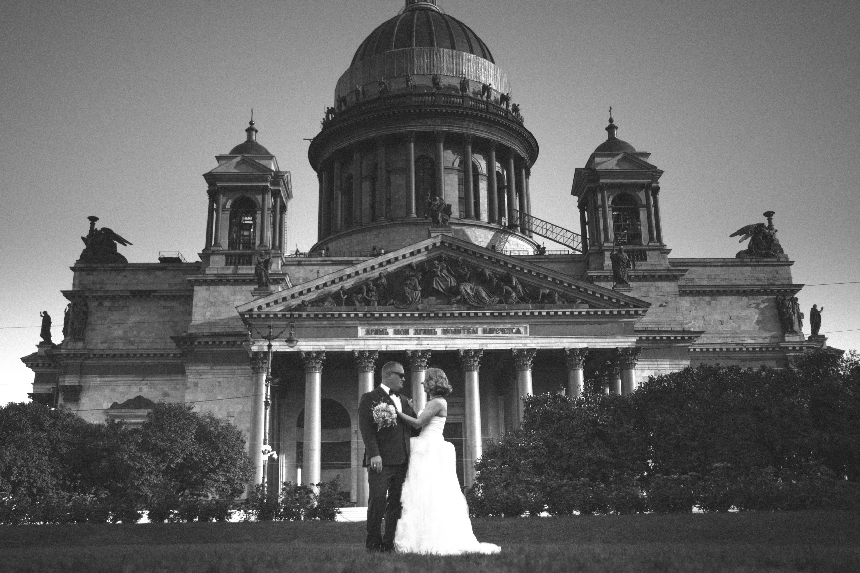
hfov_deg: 51.9
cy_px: 278
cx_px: 413
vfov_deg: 35.9
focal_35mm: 37
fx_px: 884
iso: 160
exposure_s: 1/2000
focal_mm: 35
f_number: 1.8
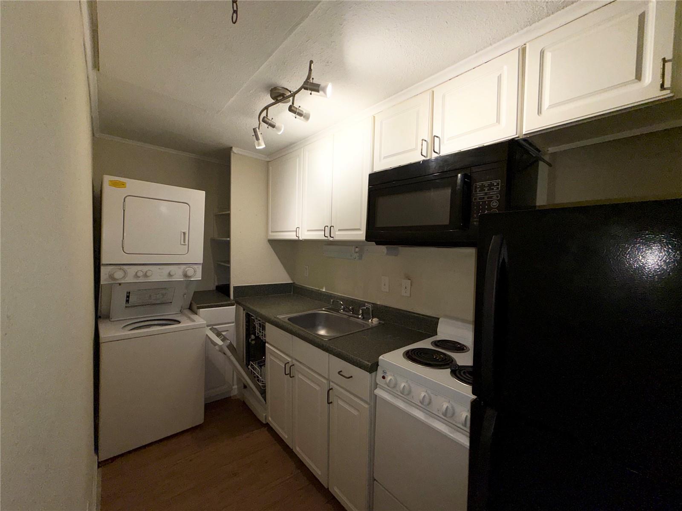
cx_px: 341
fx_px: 276
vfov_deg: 85.7
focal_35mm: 14
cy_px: 256
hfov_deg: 102.1
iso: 20
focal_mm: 2.22
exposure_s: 1/120
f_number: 2.2
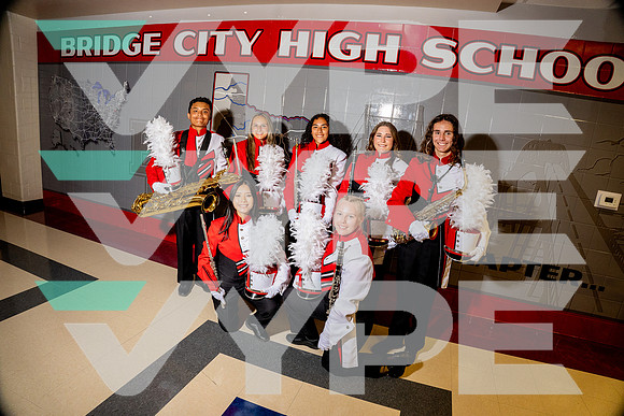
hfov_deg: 84.0
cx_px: 312
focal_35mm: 20
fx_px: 347
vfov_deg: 62.0
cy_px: 208
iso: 2000
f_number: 7.1
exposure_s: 1/250
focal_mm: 20
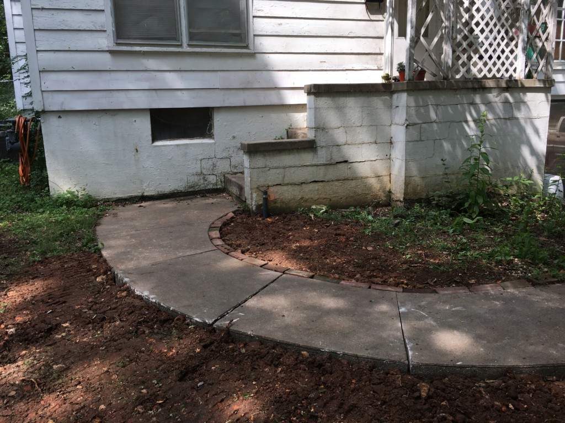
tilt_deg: -11.1
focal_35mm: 29
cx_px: 282
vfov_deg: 48.2
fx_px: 473
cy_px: 212
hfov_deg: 61.7
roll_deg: +1.7
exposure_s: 1/427
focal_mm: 4.15
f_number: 2.2
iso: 25
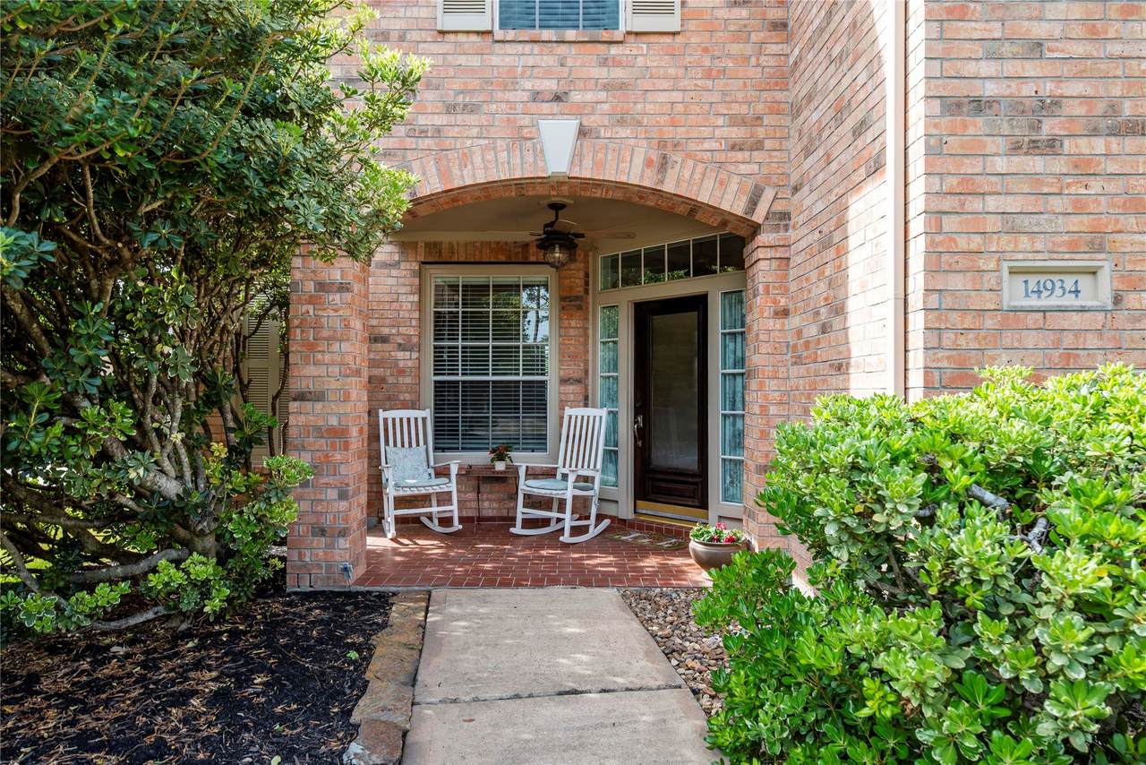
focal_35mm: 22
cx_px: 573
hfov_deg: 78.6
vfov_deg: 57.3
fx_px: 700
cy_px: 382
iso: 100
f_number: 8
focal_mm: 22
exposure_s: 1/50
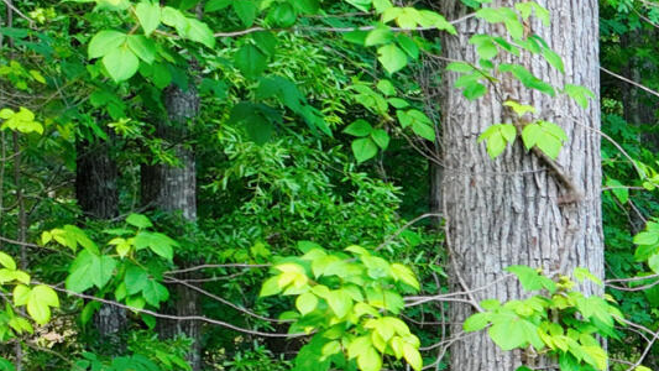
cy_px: 497
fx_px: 2569
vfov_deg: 8.1
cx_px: 1249
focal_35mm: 147
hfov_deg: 13.0
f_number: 2.8
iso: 100
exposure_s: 1/120
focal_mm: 12.3
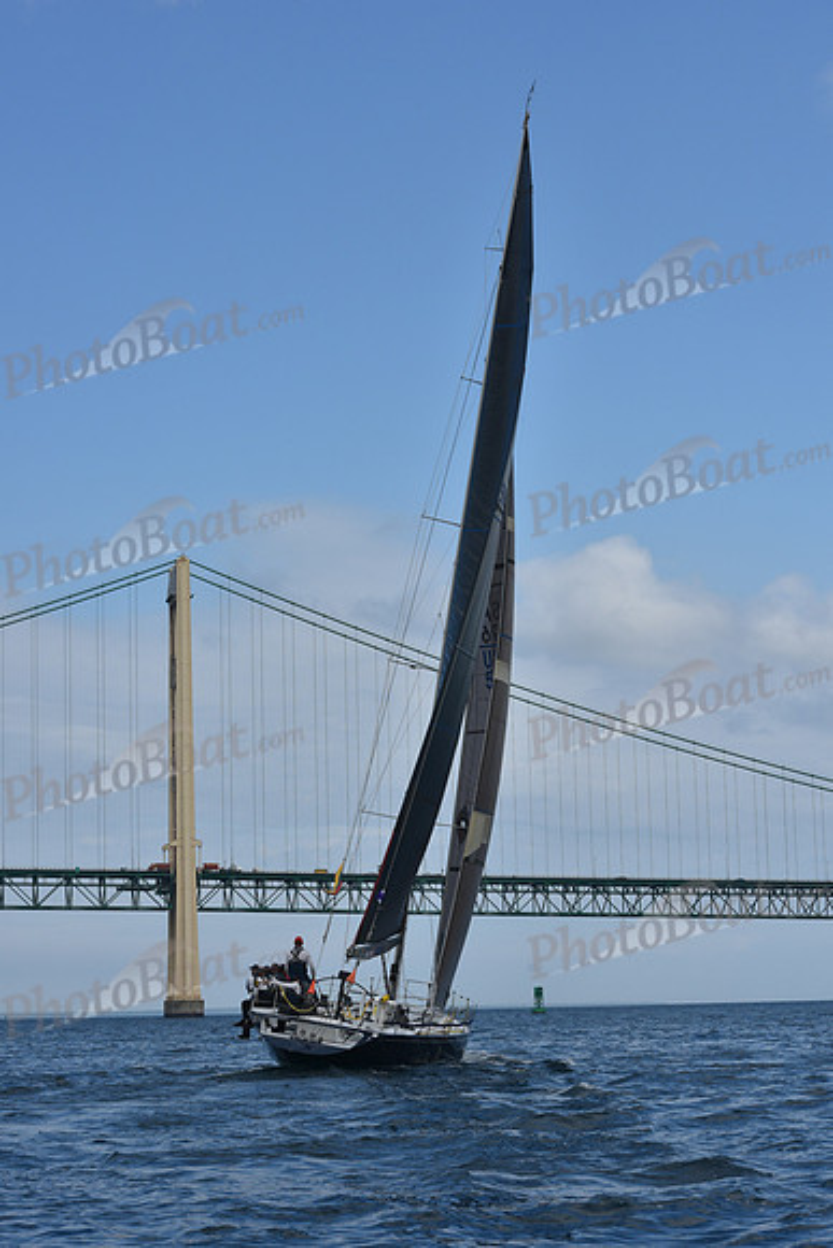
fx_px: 2428
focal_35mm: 70
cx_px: 416
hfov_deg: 19.5
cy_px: 624
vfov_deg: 28.8
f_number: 10
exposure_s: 1/800
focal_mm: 70
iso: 250
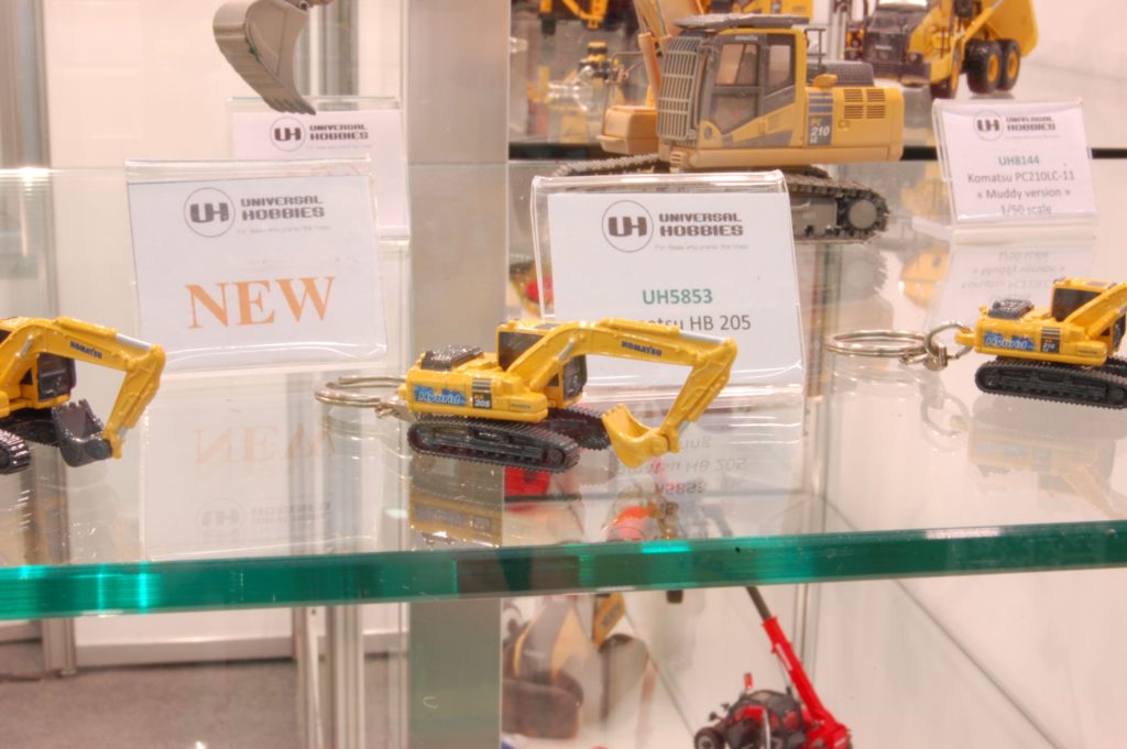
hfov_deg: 35.1
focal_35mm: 57
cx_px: 564
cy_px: 374
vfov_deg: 23.7
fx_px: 1783
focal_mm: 38
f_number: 29
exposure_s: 5
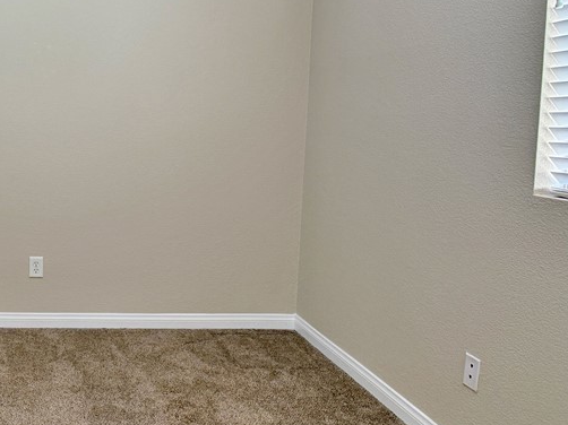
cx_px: 106
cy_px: 166
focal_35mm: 49
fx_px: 804
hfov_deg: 37.4
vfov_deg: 29.6
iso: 250
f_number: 1.78
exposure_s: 1/120
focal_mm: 6.76
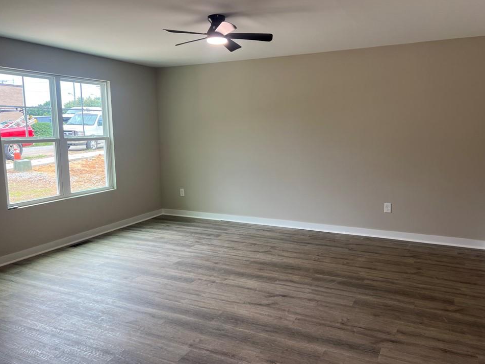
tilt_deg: -7.6
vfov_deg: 49.7
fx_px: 392
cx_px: 251
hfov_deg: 63.4
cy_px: 178
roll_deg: +0.7
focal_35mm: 28
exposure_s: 1/159
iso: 50
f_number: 1.5
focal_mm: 5.7
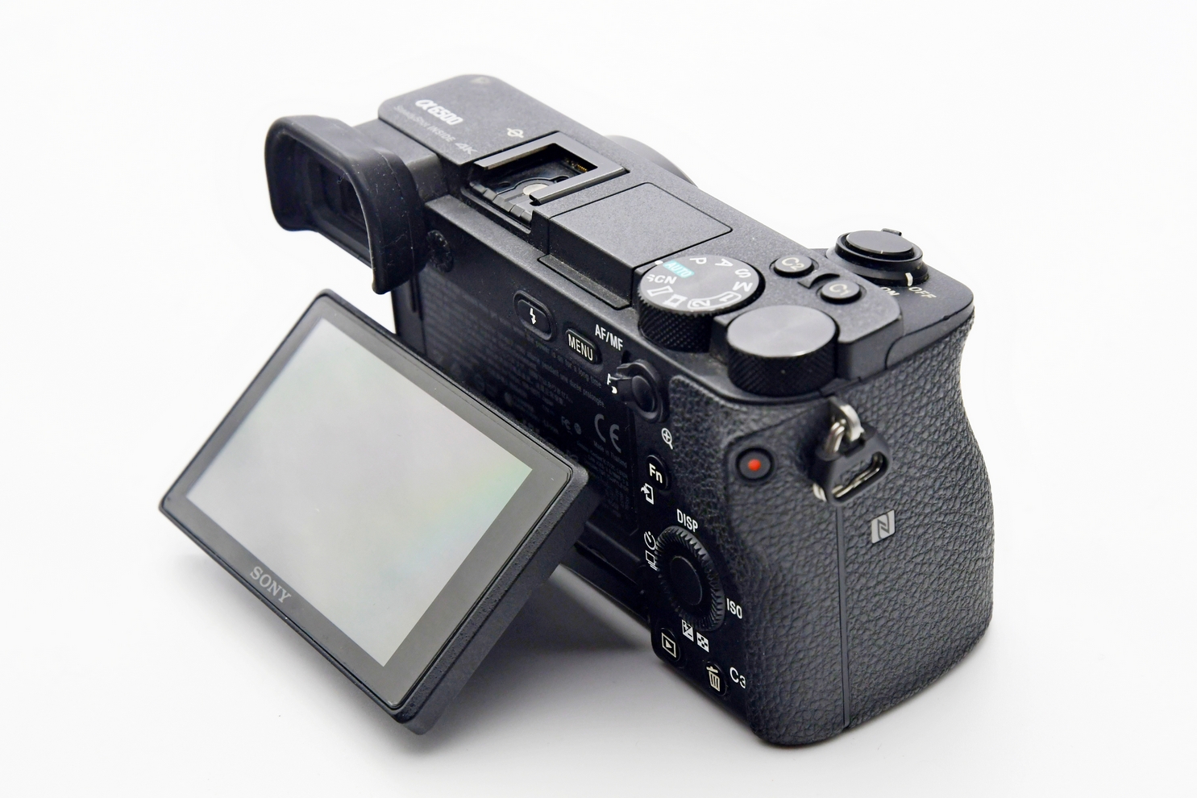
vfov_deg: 14.0
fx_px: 3258
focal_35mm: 98
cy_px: 402
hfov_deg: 20.8
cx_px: 596
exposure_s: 1/200
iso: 1250
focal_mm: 65
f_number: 9
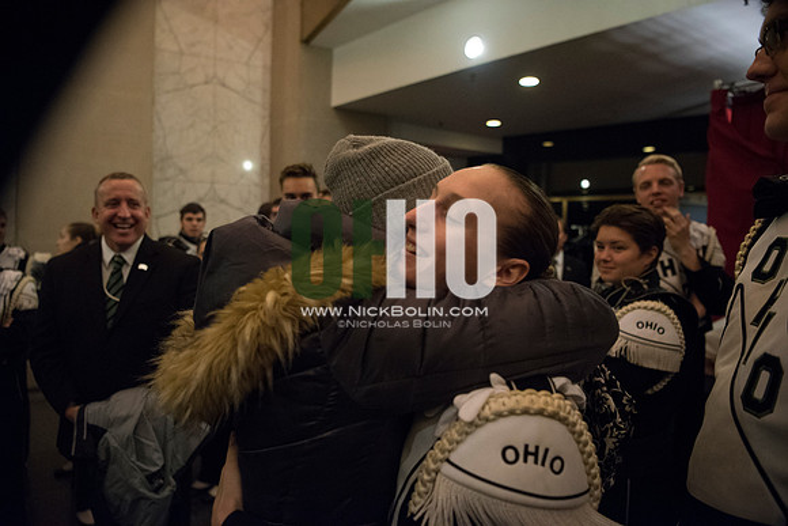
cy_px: 263
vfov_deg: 53.2
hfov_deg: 73.7
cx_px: 394
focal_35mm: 24
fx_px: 525
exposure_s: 1/320
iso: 8000
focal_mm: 24
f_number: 2.8
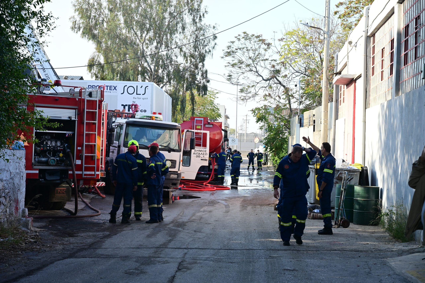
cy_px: 142
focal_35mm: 71
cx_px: 212
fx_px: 838
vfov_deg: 19.2
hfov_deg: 28.5
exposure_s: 1/320
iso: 450
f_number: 6.3
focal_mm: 71
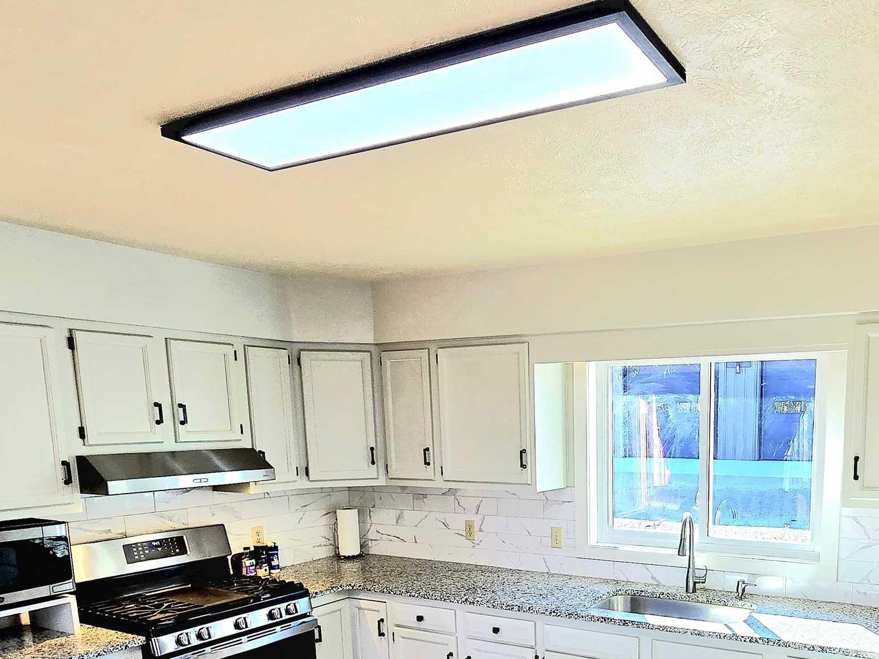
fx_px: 660
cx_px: 617
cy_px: 519
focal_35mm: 26
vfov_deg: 50.2
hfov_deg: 64.7
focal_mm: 2.2
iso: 64
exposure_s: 1/120
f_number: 2.2
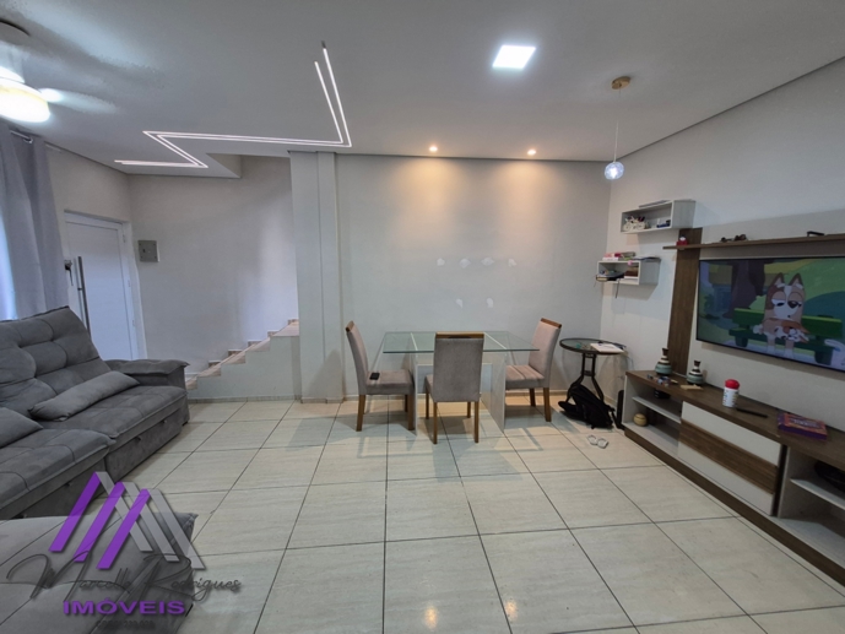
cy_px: 317
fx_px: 317
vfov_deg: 89.9
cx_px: 422
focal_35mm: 13
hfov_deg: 106.2
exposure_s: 1/60
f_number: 2.2
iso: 250
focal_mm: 1.74
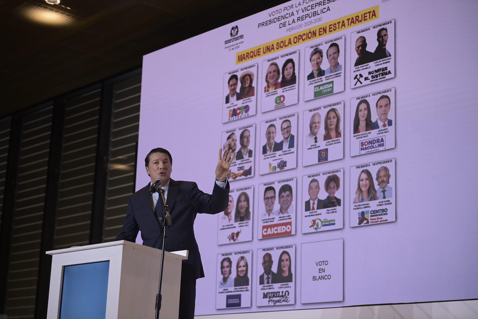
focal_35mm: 70
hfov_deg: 28.8
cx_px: 239
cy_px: 160
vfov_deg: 19.5
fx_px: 929
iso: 1000
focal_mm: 70
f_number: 2.8
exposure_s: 1/500
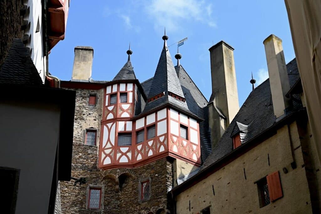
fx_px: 446
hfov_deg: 39.6
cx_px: 160
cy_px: 107
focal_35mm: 50
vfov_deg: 27.0
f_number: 6.3
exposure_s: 1/320
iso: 100
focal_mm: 50
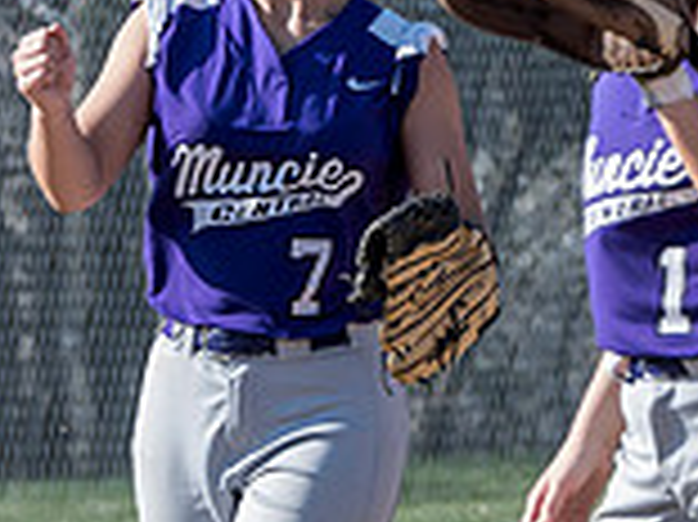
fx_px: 24218
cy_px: 522
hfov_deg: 1.6
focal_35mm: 1202
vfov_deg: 1.2
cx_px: -714
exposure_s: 1/1000
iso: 400
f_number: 5
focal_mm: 133
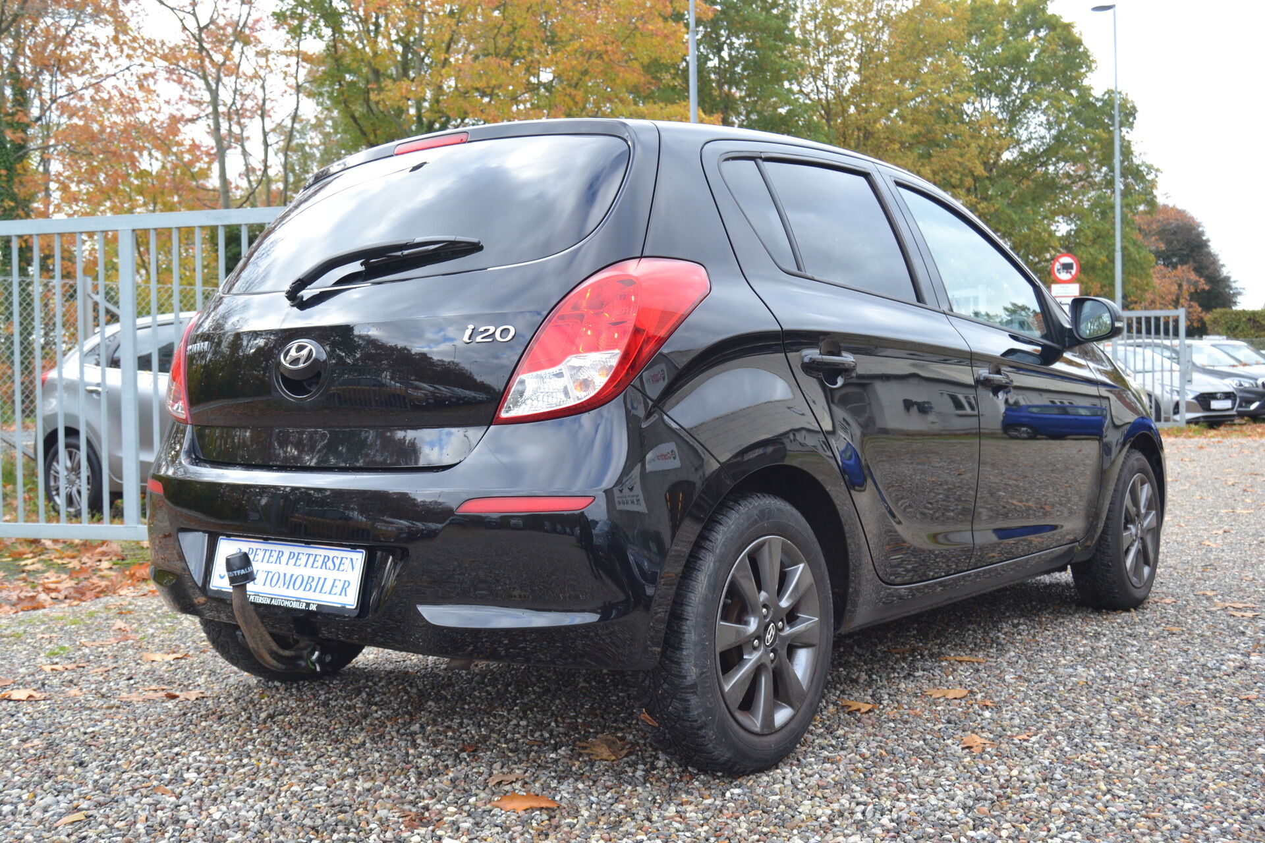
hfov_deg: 53.1
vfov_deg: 36.9
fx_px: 1265
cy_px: 422
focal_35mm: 36
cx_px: 632
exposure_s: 1/125
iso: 250
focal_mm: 24
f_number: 5.6
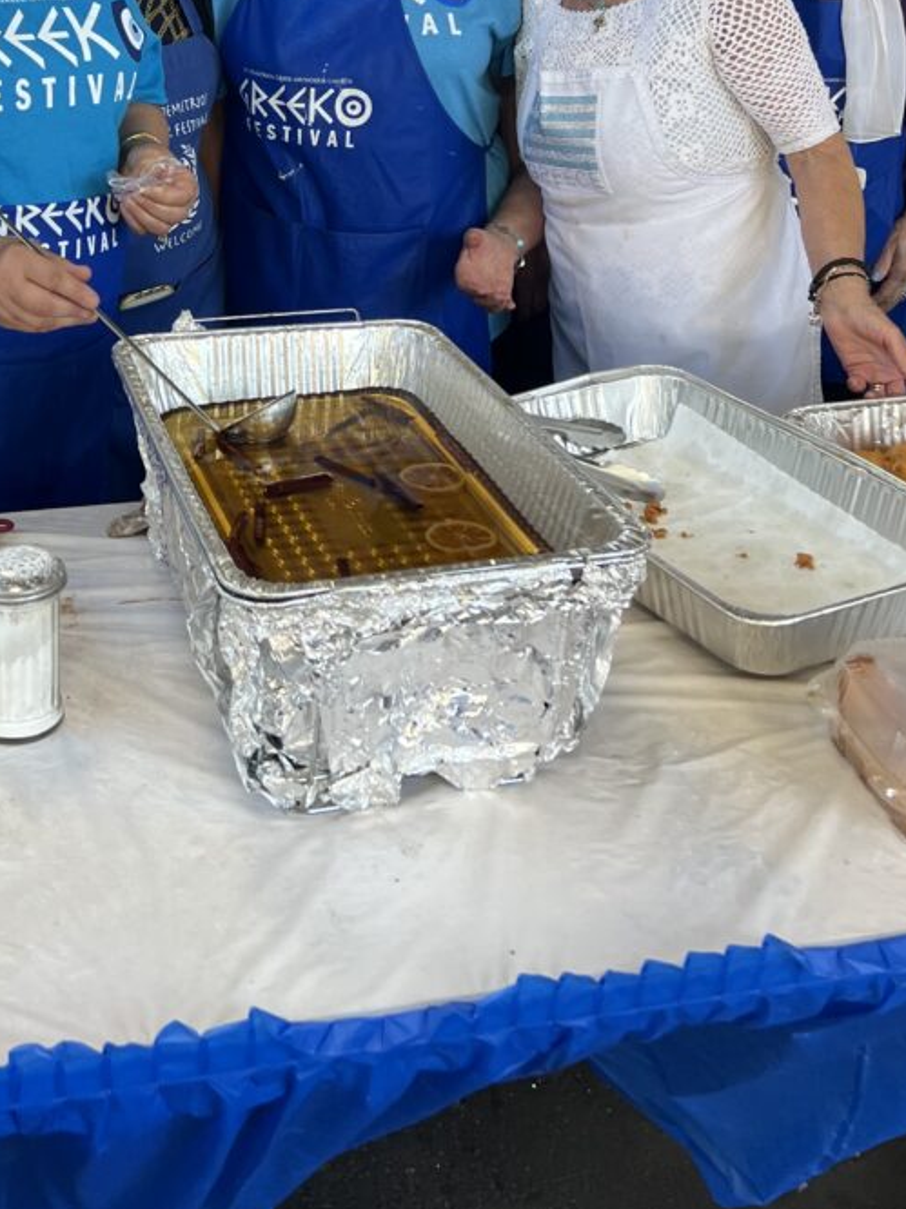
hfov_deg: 28.9
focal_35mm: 50
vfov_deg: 35.7
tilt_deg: -12.7
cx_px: 314
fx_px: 1746
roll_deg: -1.5
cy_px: 103
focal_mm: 5.7
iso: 80
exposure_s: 1/120
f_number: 1.5
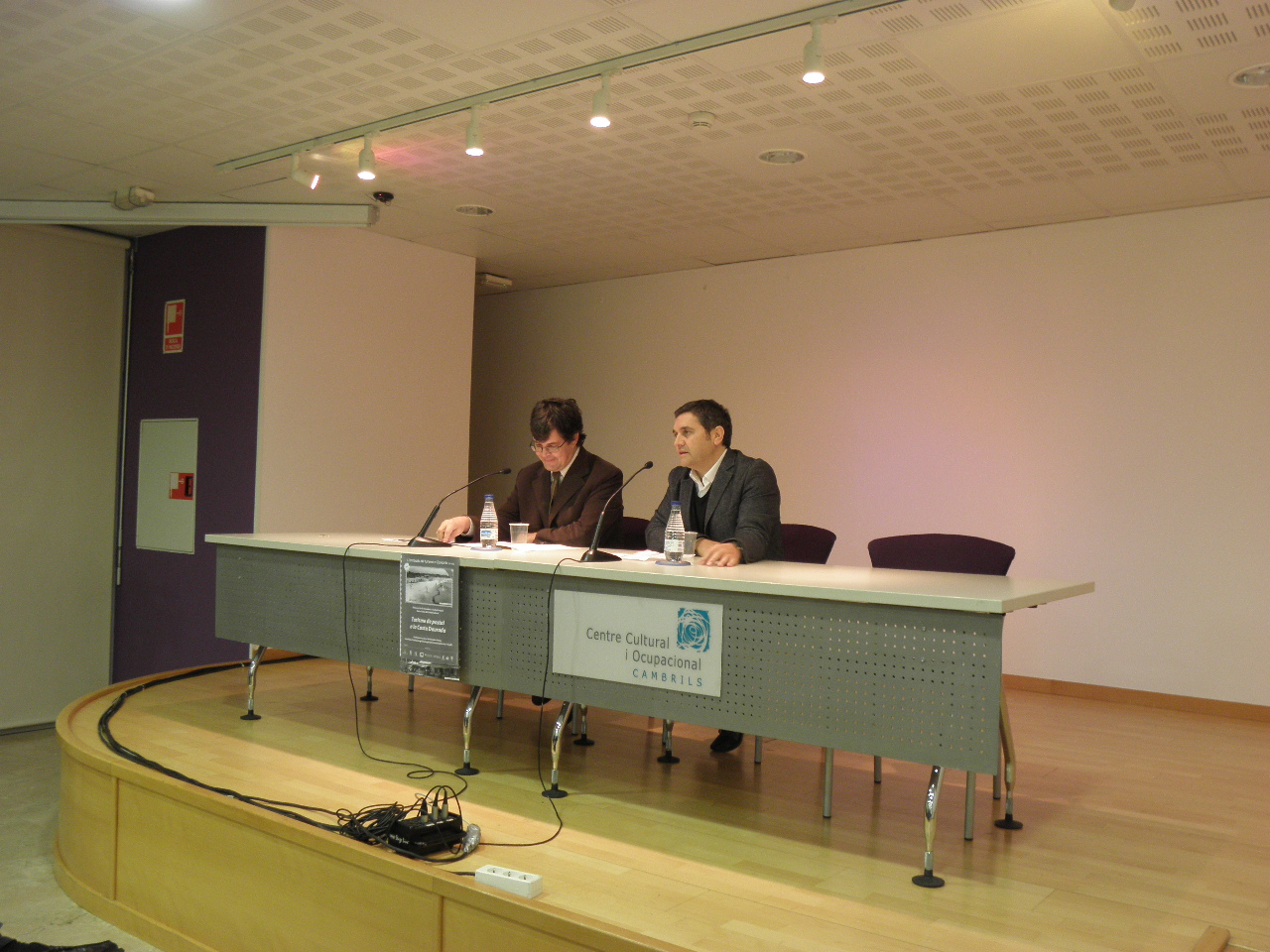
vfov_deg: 45.4
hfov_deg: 58.4
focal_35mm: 31
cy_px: 476
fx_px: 1137
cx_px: 635
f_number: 3
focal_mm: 5.52
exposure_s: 1/10
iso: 125
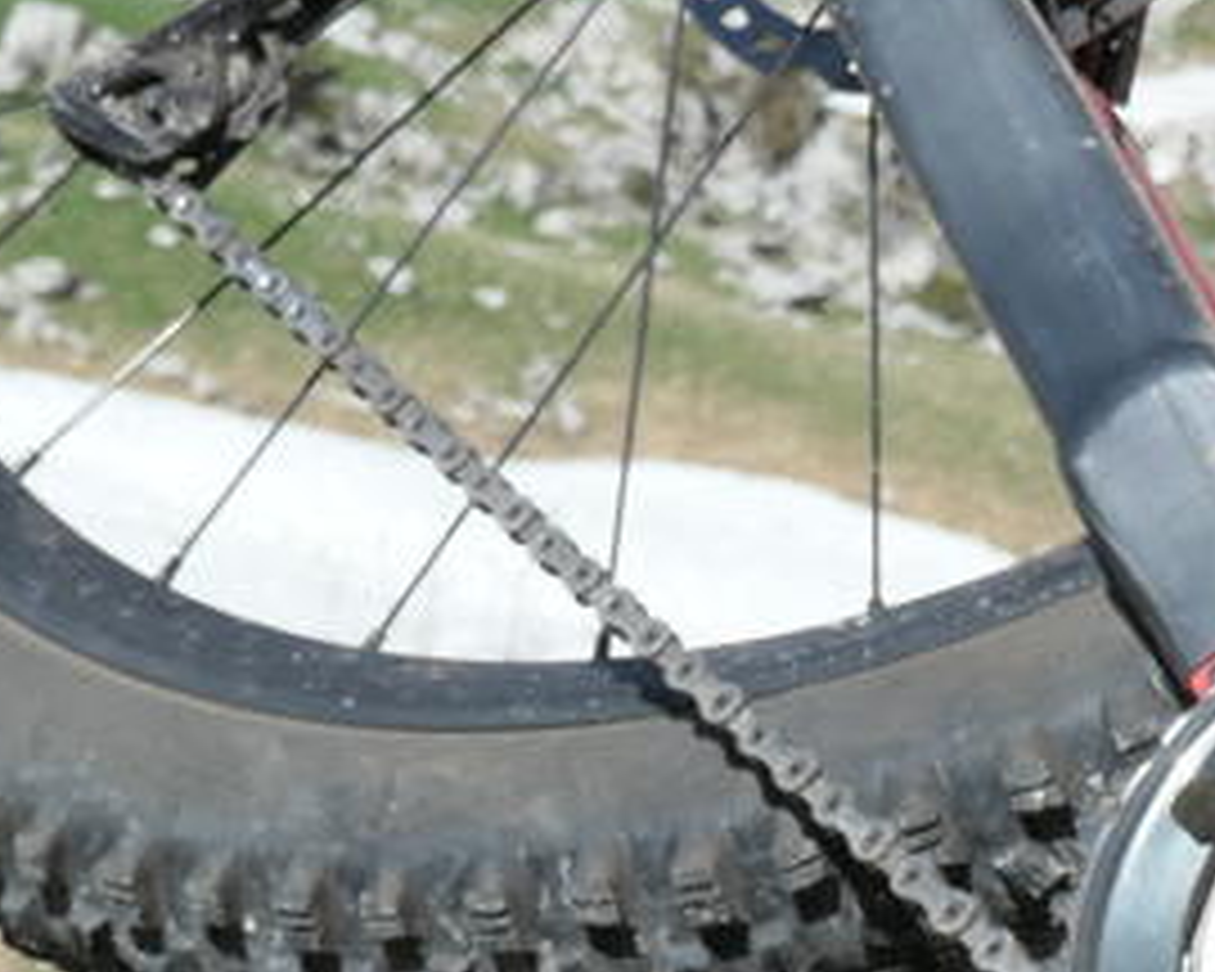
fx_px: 4495
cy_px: 1174
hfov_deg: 15.0
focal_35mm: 125
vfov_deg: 12.1
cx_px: 1359
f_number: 4.5
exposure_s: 1/1000
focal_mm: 8.8
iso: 125
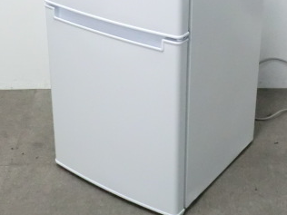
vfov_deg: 18.7
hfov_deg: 25.3
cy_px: 11
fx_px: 638
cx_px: 158
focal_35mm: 77
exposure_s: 1/40
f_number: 3.9
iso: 800
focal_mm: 6.9
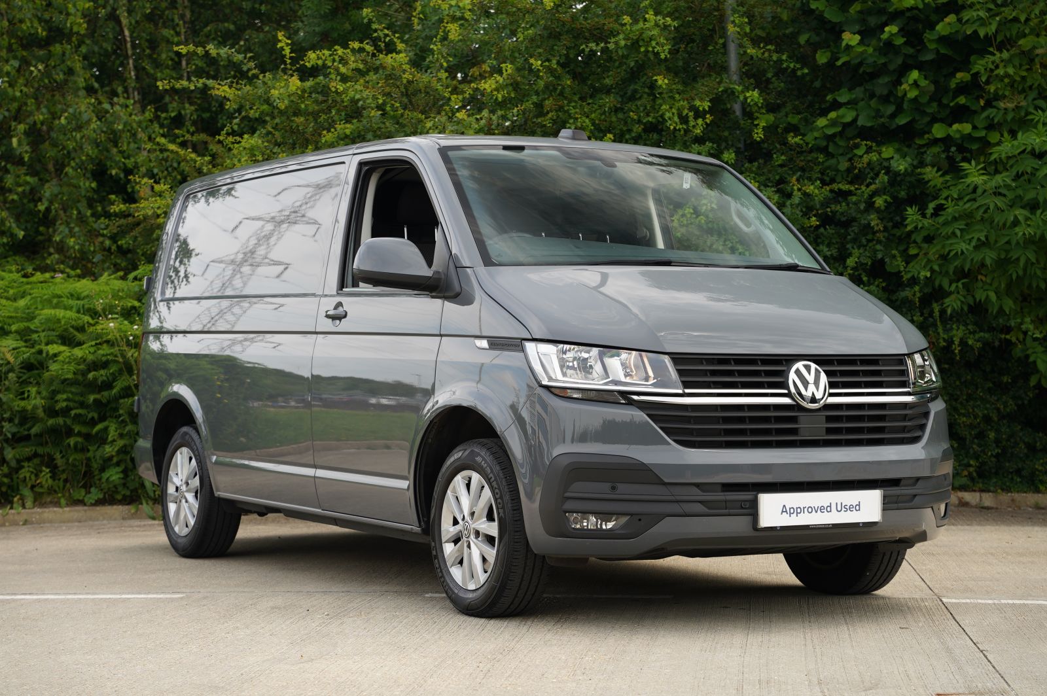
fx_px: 1964
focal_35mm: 68
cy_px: 348
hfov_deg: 29.8
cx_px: 524
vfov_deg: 20.1
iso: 100
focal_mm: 67.6
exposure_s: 1/200
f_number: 4.5
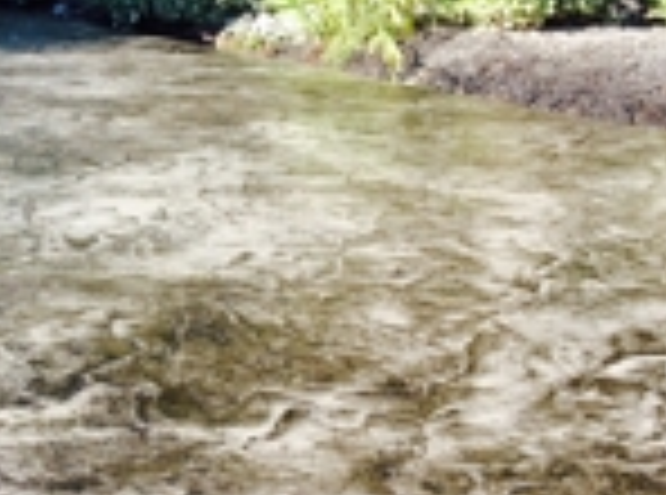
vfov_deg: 17.7
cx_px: 122
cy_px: 279
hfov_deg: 23.2
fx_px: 1592
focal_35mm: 83
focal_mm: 4.28
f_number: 2.4
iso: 50
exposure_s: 1/525
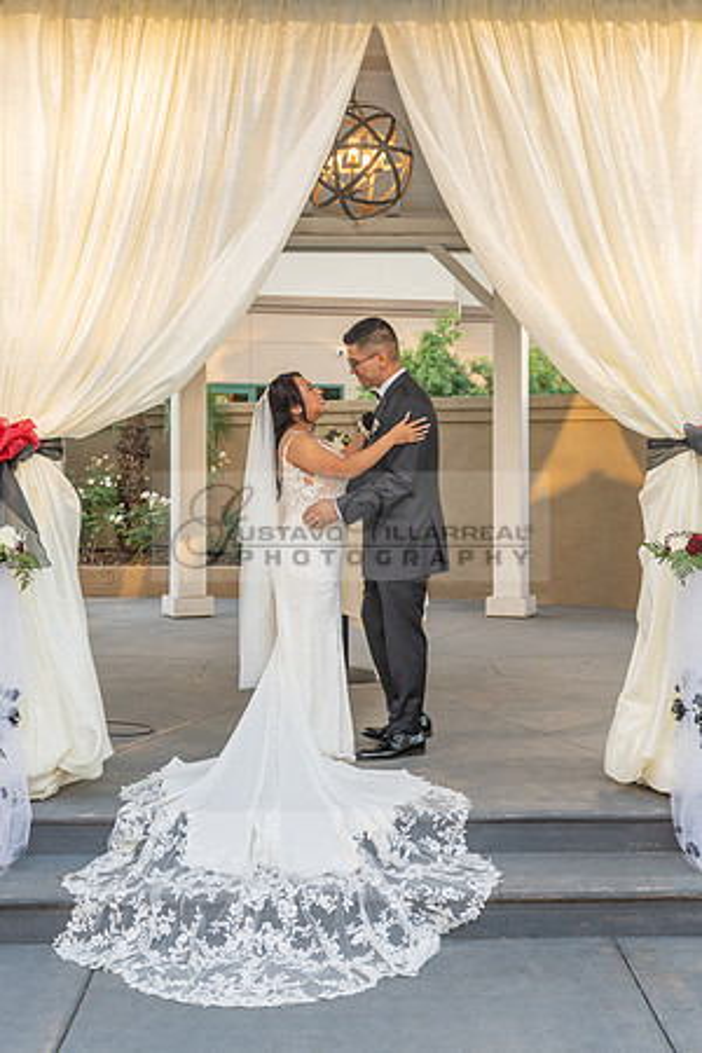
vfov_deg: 37.3
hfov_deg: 25.4
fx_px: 1555
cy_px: 425
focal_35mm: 53
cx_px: 389
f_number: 5.6
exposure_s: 1/200
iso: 500
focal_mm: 28
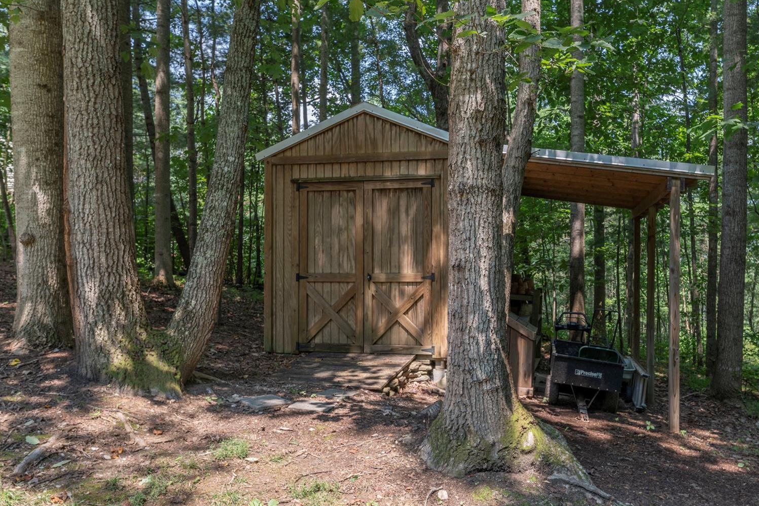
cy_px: 279
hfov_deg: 68.4
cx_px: 471
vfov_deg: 49.5
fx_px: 548
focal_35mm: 26
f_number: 7.1
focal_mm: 19
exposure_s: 1/80
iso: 125
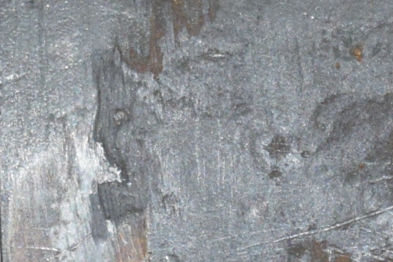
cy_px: 428
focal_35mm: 402
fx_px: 4389
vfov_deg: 3.4
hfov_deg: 5.1
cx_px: 581
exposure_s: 1/200
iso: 1250
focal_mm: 36
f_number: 5
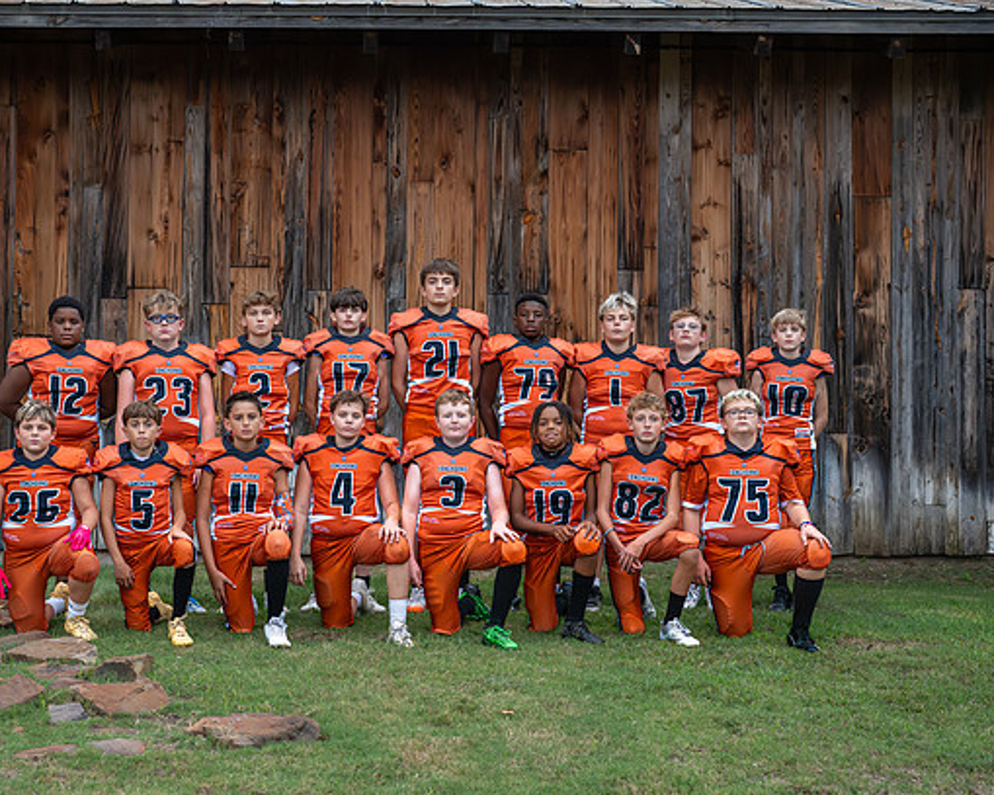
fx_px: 1824
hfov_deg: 30.4
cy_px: 424
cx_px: 408
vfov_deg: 24.6
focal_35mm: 62
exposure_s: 1/800
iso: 5000
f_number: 4
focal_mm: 50
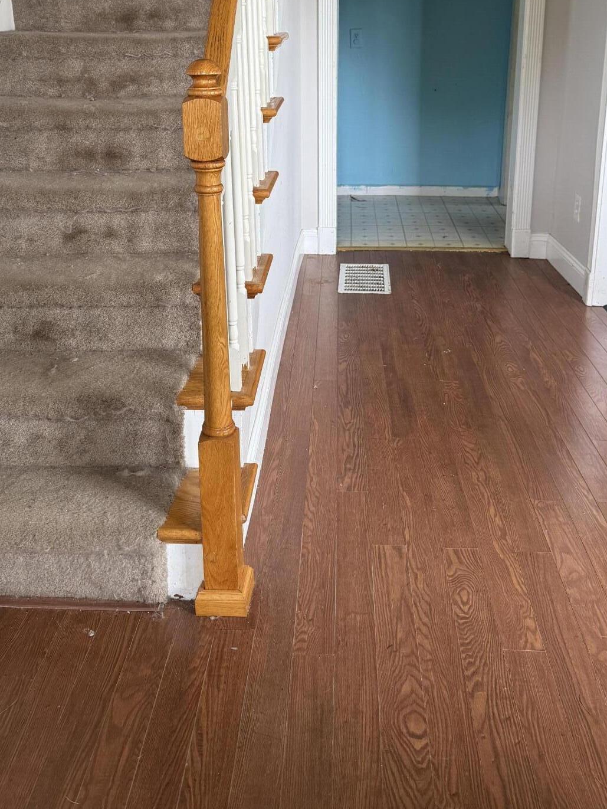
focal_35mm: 35
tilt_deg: -13.7
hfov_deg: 40.7
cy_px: 224
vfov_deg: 50.9
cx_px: 273
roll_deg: +1.0
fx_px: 818
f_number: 1.78
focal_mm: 6.76
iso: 200
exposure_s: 1/112
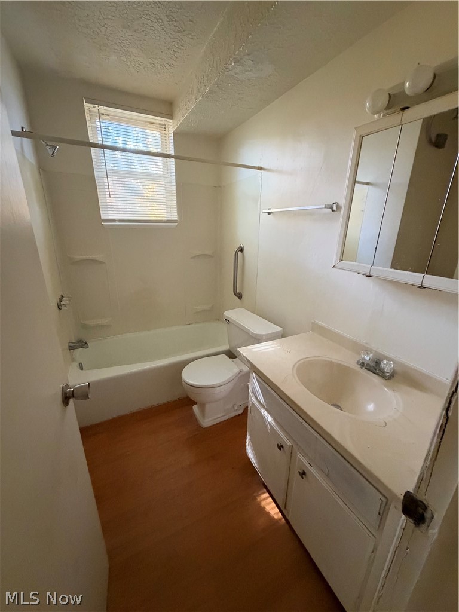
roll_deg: -0.9
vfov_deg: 102.1
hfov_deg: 85.7
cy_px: 306
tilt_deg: -16.9
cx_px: 230
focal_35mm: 14
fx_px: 248
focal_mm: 2.22
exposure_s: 1/60
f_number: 2.2
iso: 1000
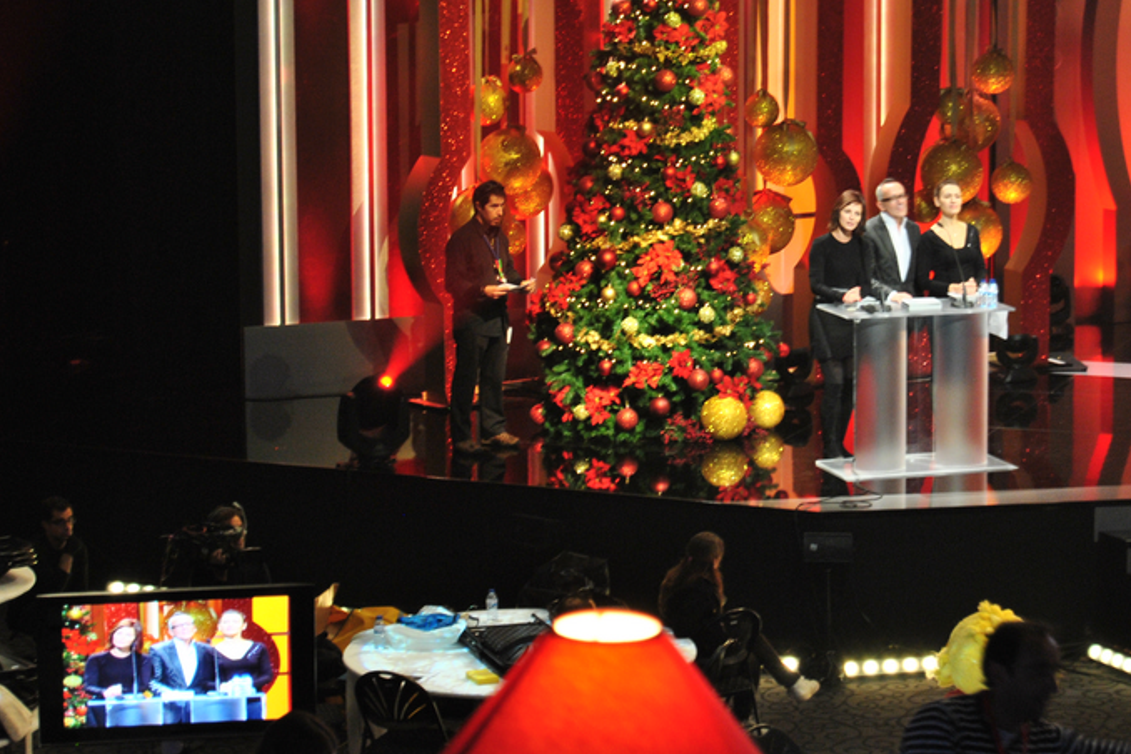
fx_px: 3361
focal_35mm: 107
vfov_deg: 12.8
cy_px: 244
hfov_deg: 19.1
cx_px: 712
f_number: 5.6
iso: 400
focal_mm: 52
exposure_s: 1/6
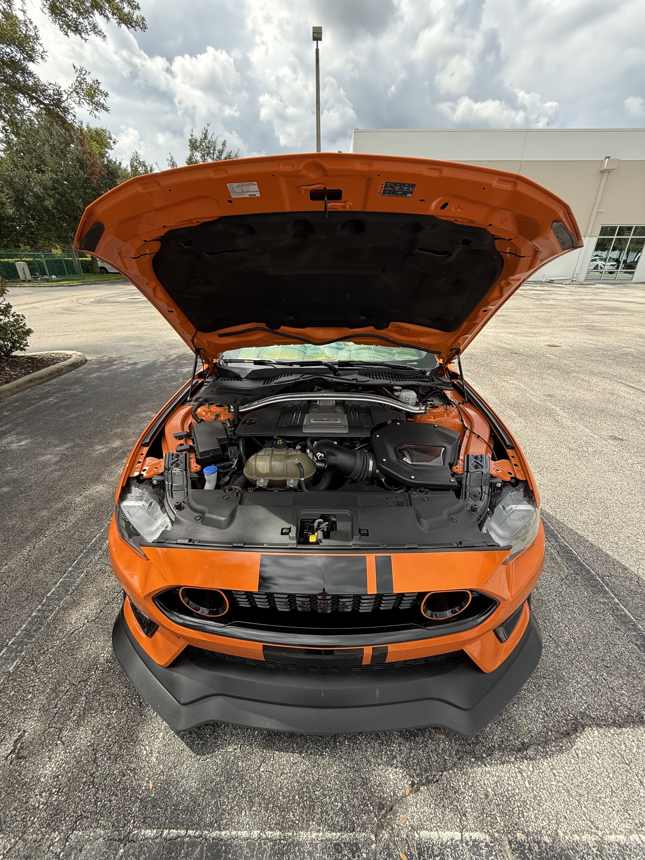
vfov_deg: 102.1
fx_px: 348
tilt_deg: -24.2
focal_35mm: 14
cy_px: 430
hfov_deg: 85.7
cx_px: 322
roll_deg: -0.1
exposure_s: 1/403
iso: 64
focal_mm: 2.22
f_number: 2.2
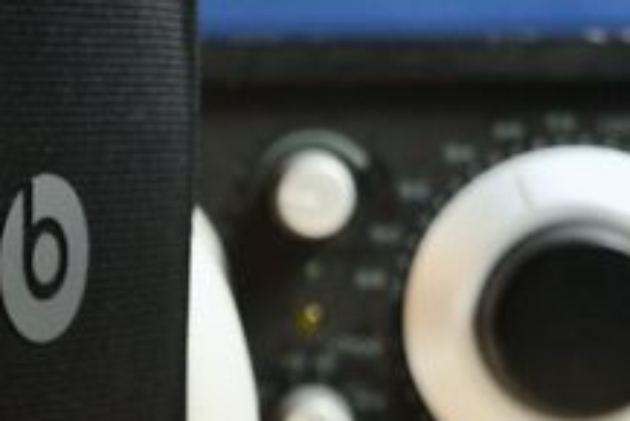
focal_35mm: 224
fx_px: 3916
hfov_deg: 9.0
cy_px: 221
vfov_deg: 6.2
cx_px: -308
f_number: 5
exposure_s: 1/60
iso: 400
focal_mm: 45
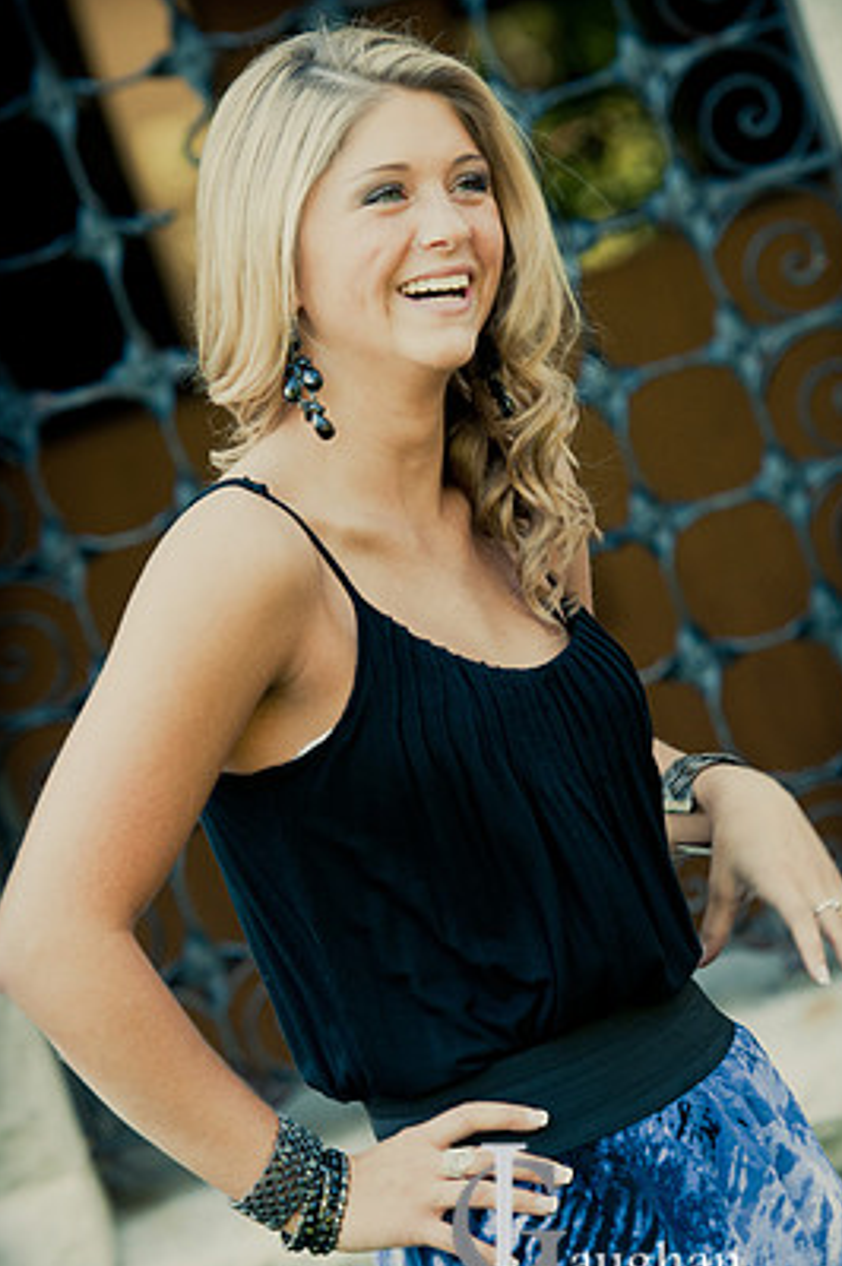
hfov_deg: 5.2
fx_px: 9192
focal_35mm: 262
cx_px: 448
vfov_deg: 7.9
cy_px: 668
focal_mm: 155
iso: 640
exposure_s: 1/250
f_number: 3.5
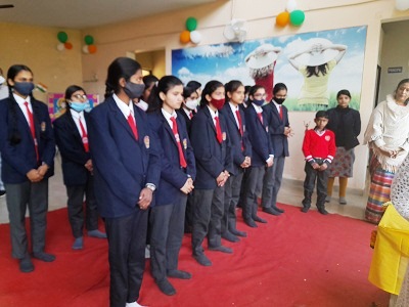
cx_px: 204
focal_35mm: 25
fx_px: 295
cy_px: 154
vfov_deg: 54.9
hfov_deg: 69.4
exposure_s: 1/50
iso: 40
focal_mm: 4.6
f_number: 2
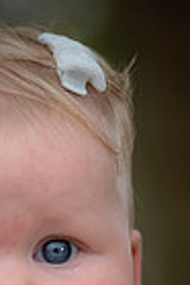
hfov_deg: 2.3
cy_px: 412
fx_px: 4714
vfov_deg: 3.4
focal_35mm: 597
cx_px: 75
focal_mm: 185
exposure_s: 1/200
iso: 160
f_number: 3.5
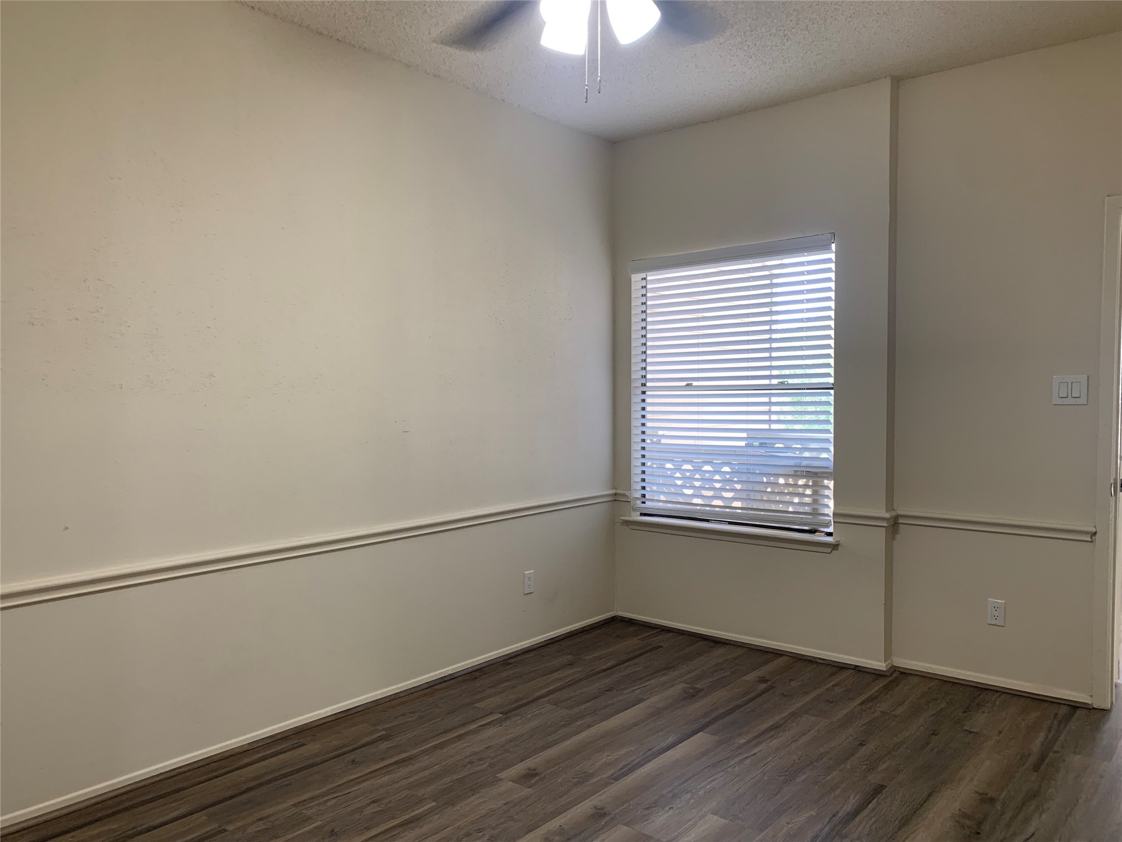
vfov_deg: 53.1
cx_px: 561
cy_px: 421
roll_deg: +0.6
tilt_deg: -2.0
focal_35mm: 26
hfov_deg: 67.3
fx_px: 843
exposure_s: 1/73
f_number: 1.8
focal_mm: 4.25
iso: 100
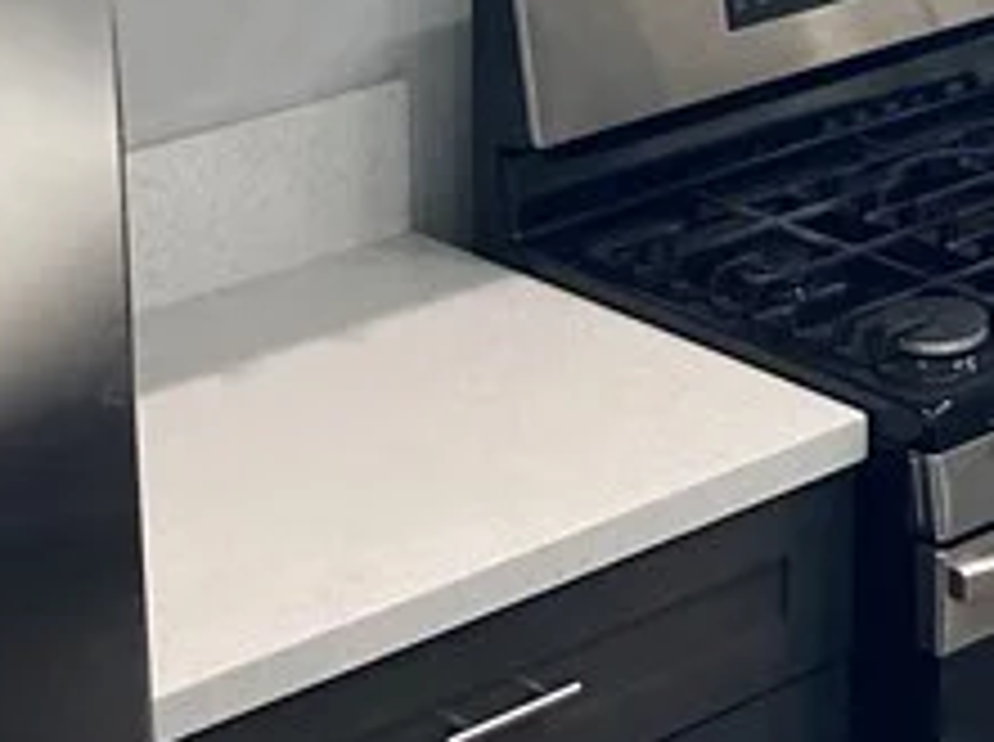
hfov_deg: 14.4
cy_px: -238
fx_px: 3727
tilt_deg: -11.8
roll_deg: -0.8
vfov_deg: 11.1
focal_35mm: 130
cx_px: 1354
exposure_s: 1/60
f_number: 1.8
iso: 125
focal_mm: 3.99
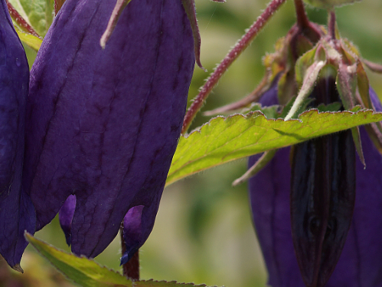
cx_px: -28
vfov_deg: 4.3
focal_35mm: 347
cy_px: 60
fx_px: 3828
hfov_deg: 5.7
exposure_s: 1/160
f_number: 6.3
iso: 100
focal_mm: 100
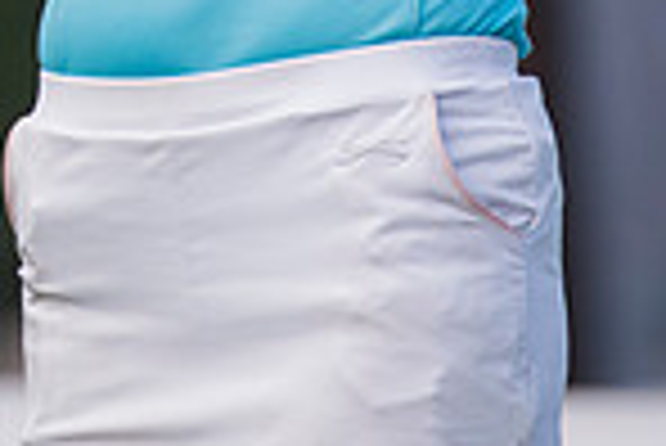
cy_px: -403
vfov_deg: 1.2
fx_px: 21703
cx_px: -135
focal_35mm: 1172
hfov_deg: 1.8
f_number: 4.5
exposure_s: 1/2500
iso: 800
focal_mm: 300
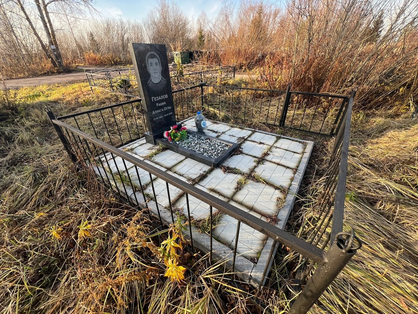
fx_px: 157
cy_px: 157
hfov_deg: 106.2
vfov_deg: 89.9
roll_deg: -4.7
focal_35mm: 13
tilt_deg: -32.9
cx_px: 209
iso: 32
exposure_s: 1/193
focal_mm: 1.57
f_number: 1.8
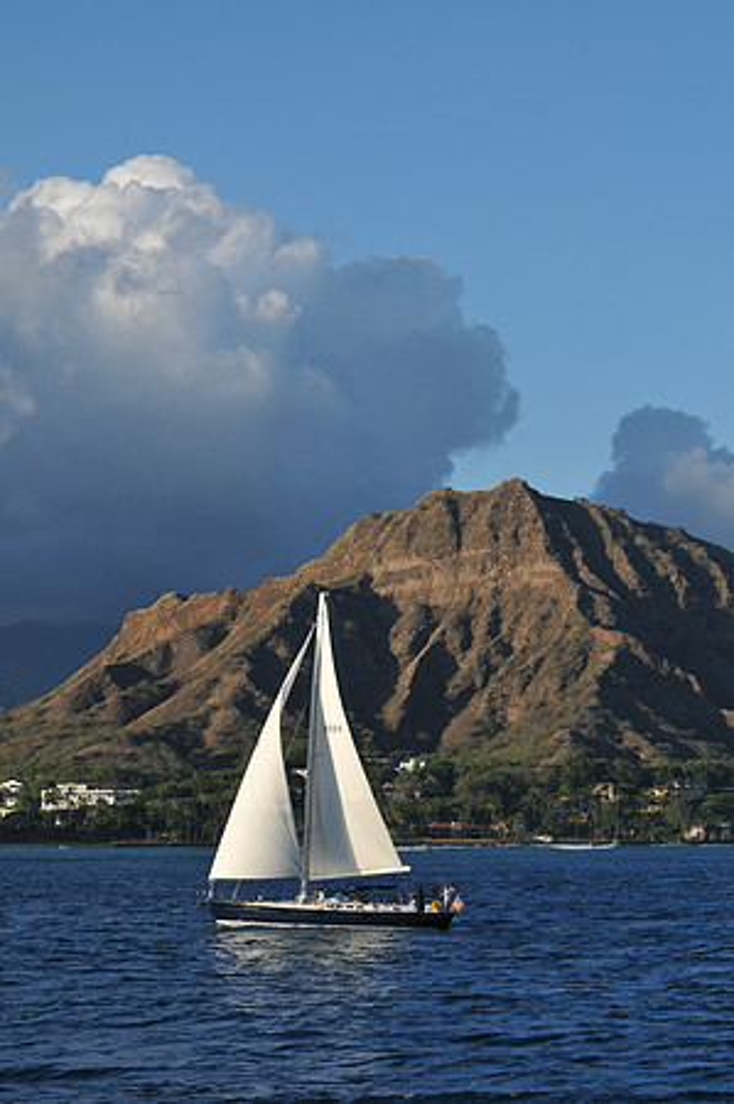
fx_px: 3218
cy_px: 552
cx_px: 367
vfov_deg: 19.5
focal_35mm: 105
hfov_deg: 13.0
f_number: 10
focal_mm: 70
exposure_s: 1/400
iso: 200
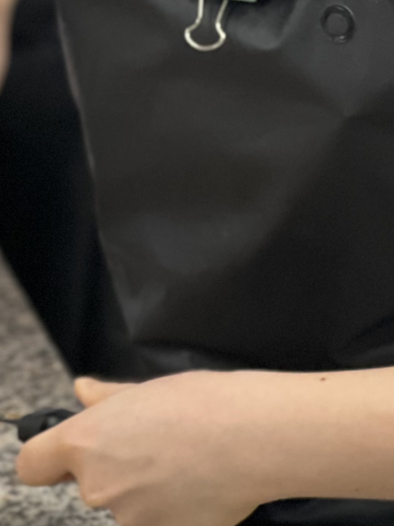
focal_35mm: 220
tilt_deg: -14.3
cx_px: -21
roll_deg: -1.1
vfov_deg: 8.9
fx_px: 3339
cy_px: -119
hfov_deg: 6.7
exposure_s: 1/40
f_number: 2.8
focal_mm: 9
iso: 160
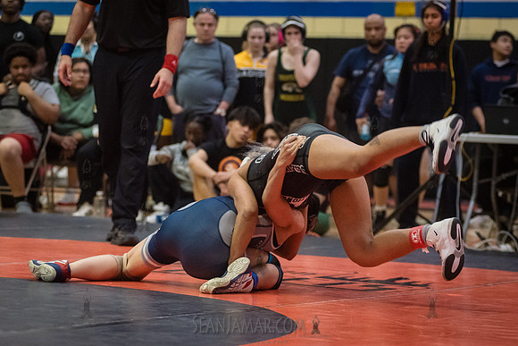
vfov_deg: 11.3
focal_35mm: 122
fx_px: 1753
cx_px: 299
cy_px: 162
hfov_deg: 16.8
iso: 8000
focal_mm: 105
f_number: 3.5
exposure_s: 1/500
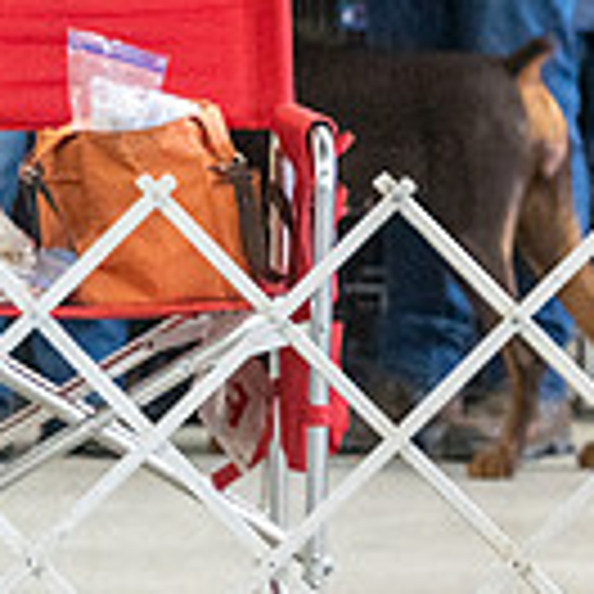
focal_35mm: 747
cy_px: 38
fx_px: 14502
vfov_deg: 2.3
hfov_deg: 2.3
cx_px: 1274
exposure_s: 1/320
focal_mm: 200
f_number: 4
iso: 6400
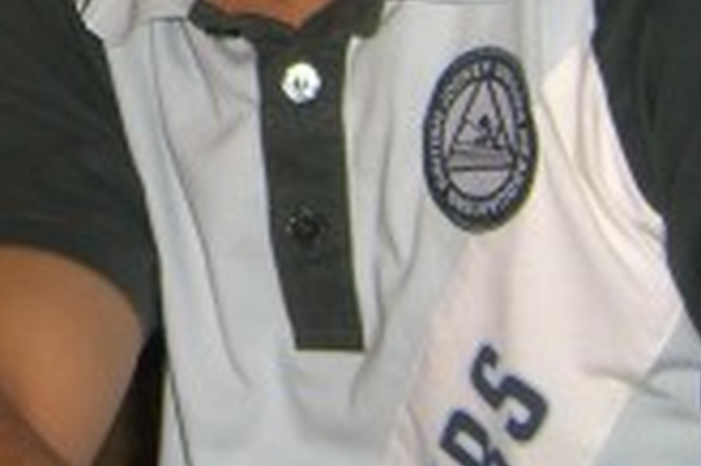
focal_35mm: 145
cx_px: -90
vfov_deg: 9.2
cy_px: -274
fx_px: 2821
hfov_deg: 13.8
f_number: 2.8
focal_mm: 7.9
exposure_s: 1/60
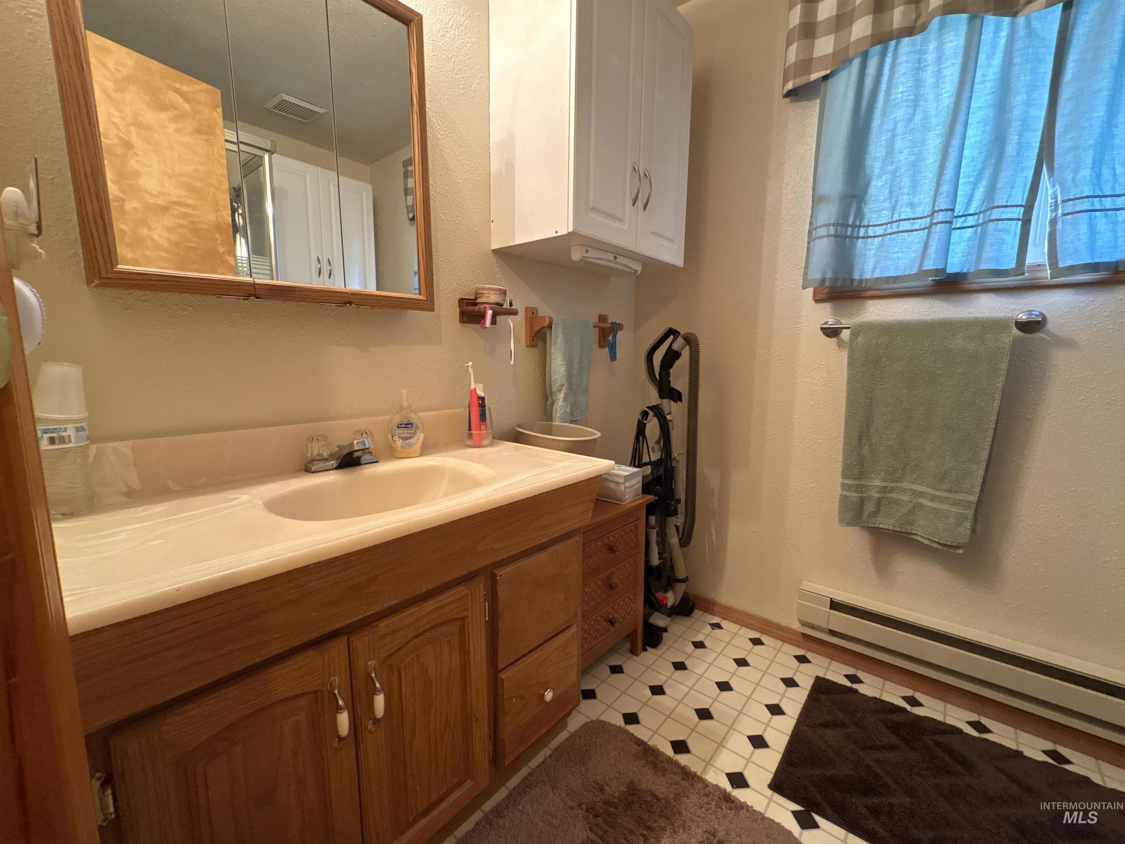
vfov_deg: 85.7
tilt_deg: -7.7
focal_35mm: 14
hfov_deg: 102.1
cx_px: 562
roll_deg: +0.4
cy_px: 422
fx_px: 455
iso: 500
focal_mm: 2.22
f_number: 2.2
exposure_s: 1/60
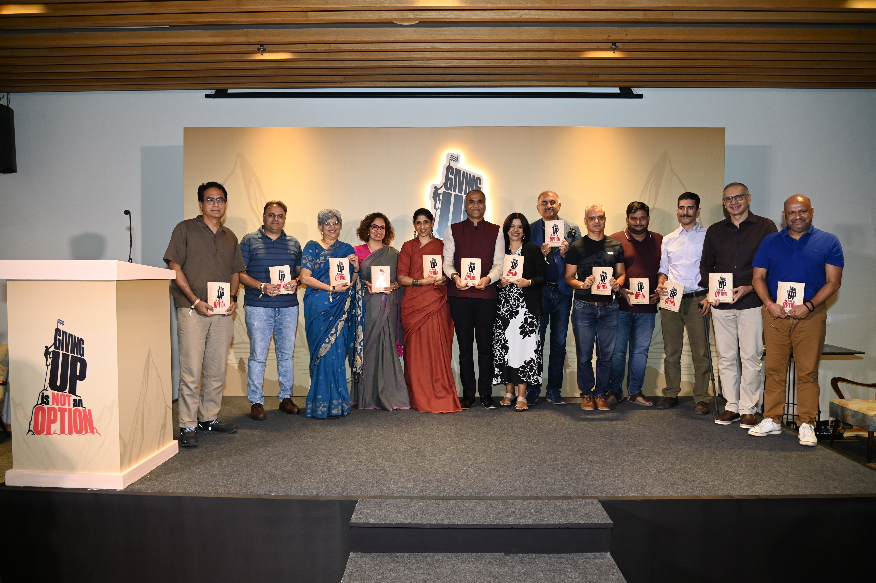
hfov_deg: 73.8
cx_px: 438
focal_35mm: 24
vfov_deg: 53.1
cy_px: 292
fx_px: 584
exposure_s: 1/125
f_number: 4.5
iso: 2000
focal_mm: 24
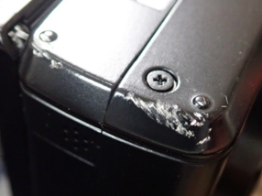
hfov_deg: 30.6
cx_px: 165
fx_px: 476
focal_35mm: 63
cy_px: 130
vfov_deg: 23.2
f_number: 2.3
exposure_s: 1/30
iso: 1000
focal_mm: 5.5
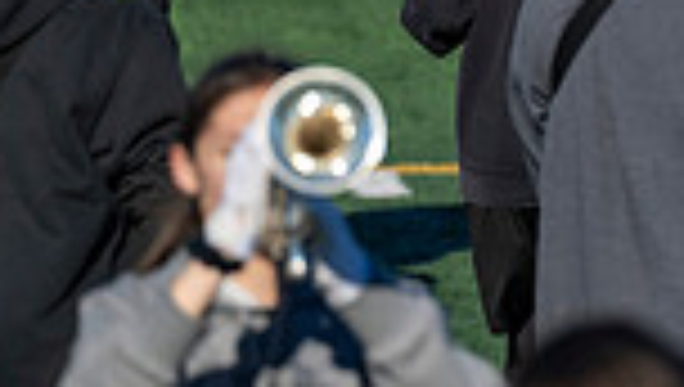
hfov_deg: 2.7
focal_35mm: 798
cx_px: 1242
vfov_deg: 1.5
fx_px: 14494
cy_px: -92
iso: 160
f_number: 4
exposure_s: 1/2000
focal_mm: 200
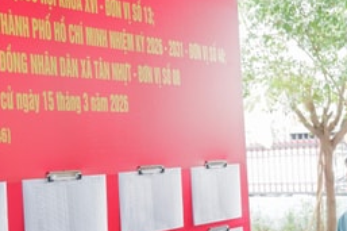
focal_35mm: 61
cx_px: 224
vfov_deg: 22.0
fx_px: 588
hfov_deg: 32.7
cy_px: 181
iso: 640
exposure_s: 1/125
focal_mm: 19.2
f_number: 4
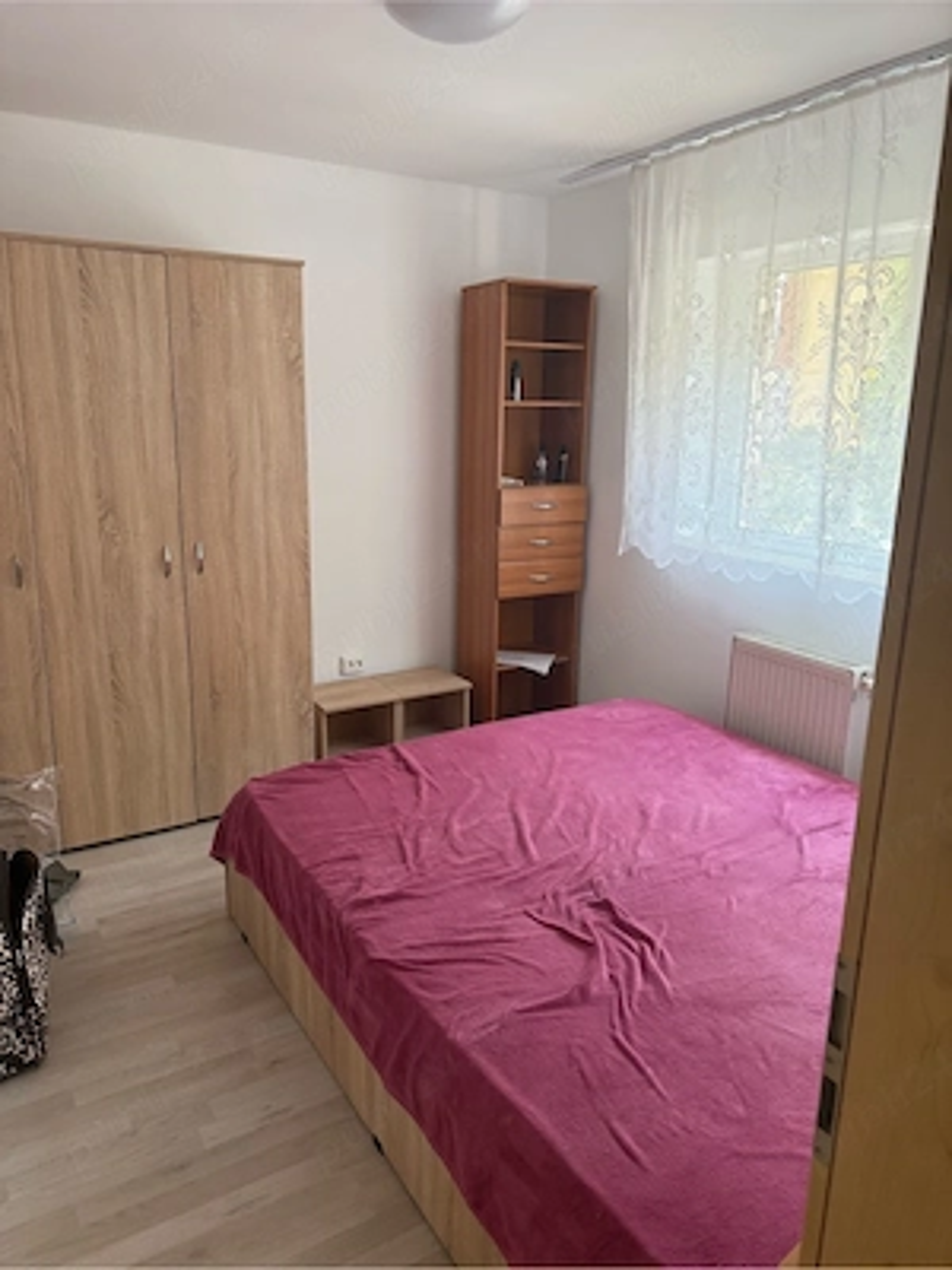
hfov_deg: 56.8
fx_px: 880
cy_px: 635
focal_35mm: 24
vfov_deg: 71.6
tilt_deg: -12.2
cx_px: 476
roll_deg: -1.2
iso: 160
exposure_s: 1/157
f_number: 1.78
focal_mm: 6.76
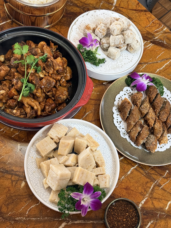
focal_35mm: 48
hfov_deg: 30.3
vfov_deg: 39.7
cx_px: 86
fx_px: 316
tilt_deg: -64.8
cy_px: 114
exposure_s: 1/50
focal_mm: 6.76
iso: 125
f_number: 1.78
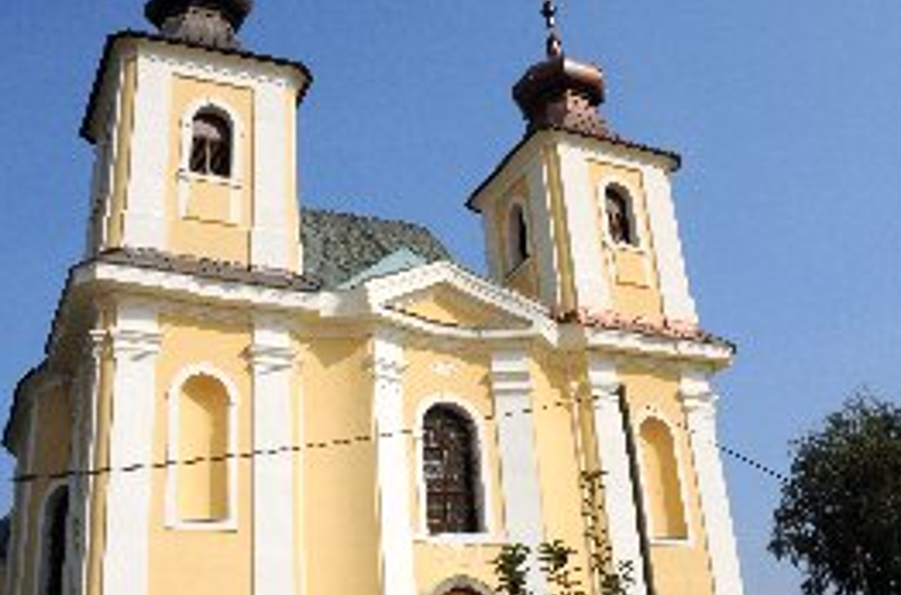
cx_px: 428
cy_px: 289
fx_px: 1023
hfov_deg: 47.5
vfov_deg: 32.4
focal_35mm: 41
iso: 400
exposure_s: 1/640
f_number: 13
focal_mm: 16
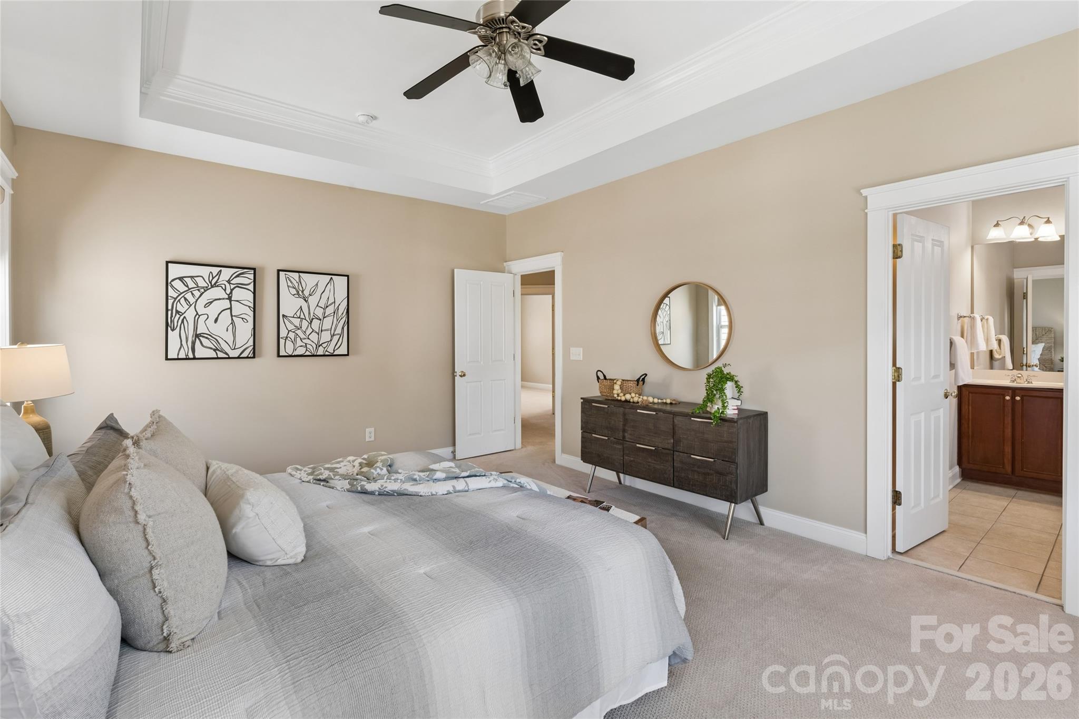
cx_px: 540
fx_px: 482
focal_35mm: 16
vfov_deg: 73.4
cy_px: 360
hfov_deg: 96.4
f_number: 13
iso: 400
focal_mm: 16.1
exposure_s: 1/10
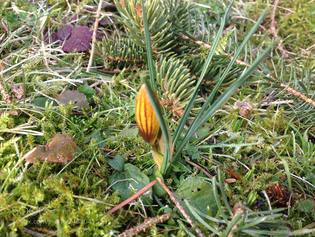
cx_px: 158
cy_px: 118
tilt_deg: -49.5
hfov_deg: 52.6
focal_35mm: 35
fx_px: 318
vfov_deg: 40.7
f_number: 2.4
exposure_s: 1/167
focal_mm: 4.28
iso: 50
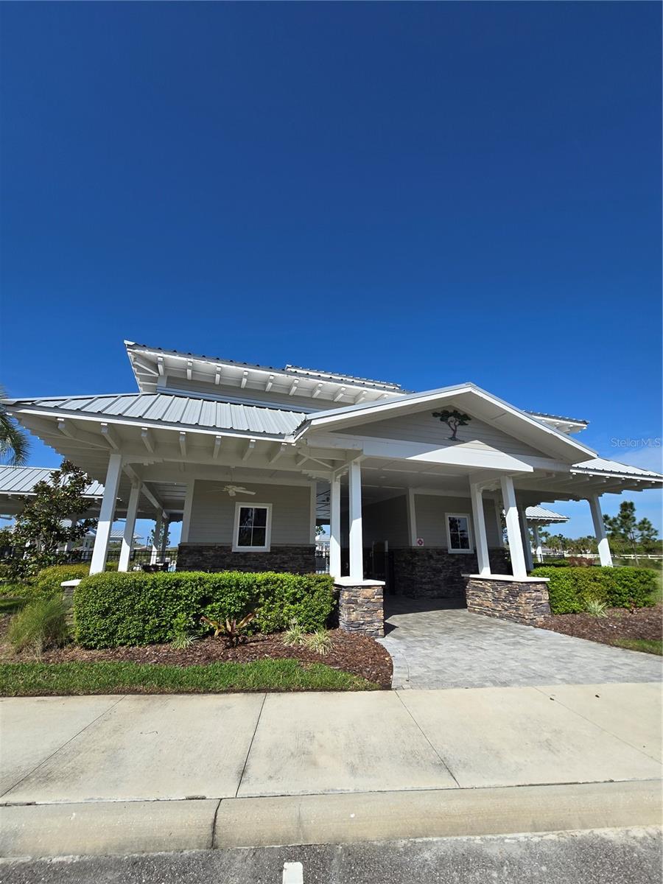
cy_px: 442
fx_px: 332
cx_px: 332
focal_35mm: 13
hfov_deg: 89.9
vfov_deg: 106.2
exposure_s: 1/2969
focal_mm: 2.2
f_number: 2.2
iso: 50
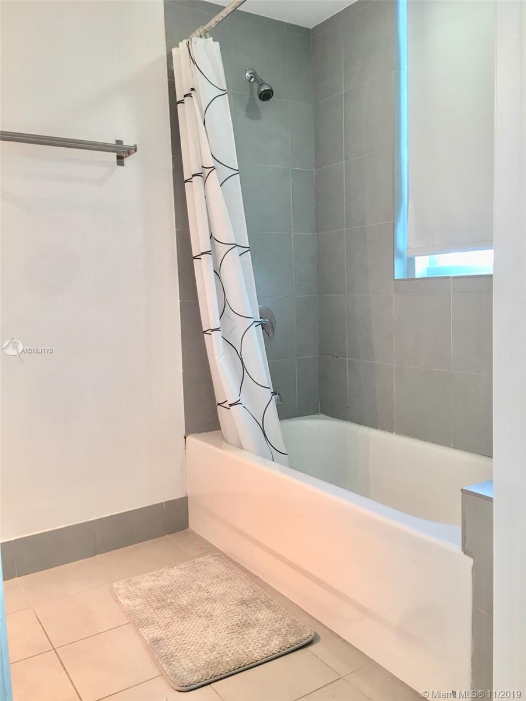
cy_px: 350
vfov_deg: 61.7
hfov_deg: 48.2
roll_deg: +1.6
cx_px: 263
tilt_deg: -5.3
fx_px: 588
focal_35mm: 29
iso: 40
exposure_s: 1/17
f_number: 2.2
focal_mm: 4.15
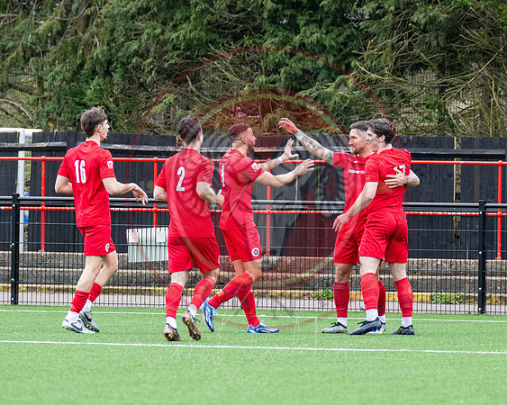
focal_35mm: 391
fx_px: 5865
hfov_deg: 5.0
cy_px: 183
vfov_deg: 4.0
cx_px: 263
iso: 800
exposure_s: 1/500
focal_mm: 200
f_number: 4
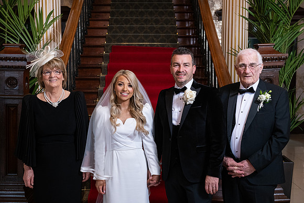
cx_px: 152
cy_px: 102
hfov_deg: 36.2
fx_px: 465
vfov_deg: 24.6
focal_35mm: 55
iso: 1000
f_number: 5
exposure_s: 1/160
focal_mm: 55
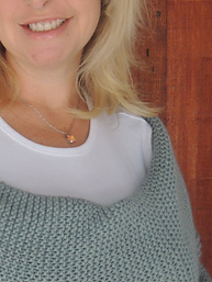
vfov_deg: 17.5
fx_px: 914
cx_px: 14
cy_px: 183
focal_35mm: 112
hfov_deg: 13.1
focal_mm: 8.1
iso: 400
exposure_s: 1/40
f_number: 3.5
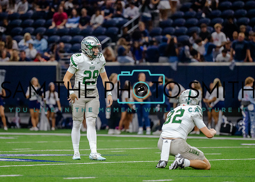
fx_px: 2224
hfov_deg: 6.6
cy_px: 84
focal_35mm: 307
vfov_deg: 4.7
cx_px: 101
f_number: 2.8
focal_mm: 200
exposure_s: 1/1250
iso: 3200
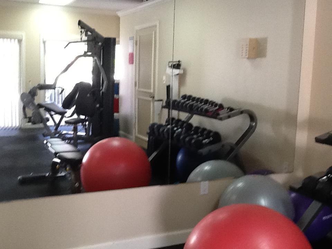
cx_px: 166
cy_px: 124
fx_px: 422
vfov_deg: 32.9
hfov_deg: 42.9
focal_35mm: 44
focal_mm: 2.03
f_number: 2.4
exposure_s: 1/30
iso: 125
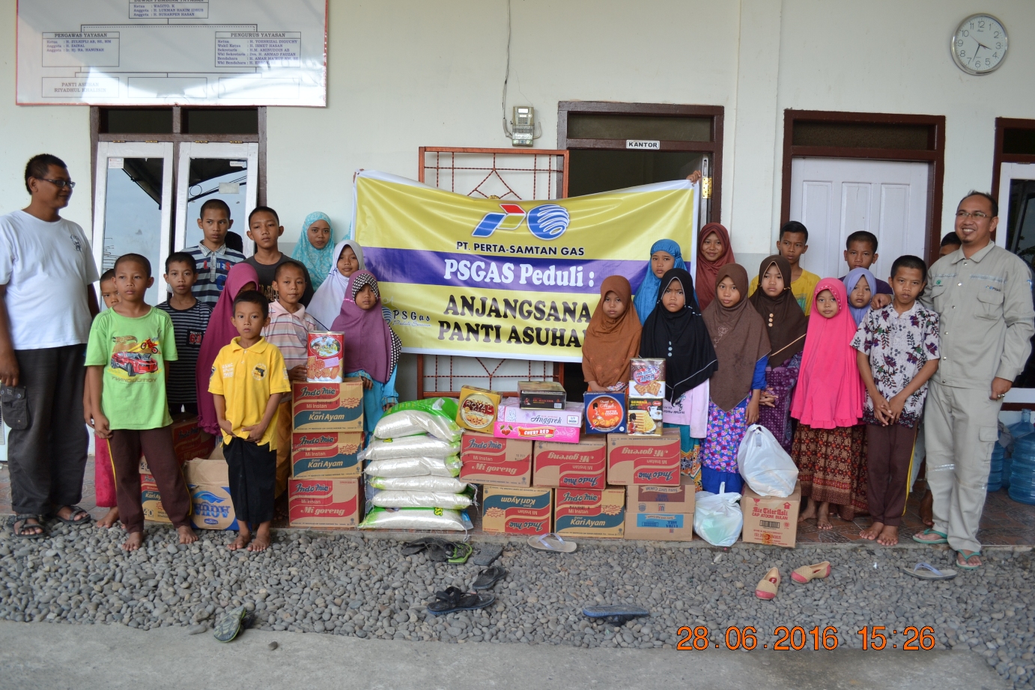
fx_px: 776
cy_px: 345
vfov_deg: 47.9
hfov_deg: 67.4
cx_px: 518
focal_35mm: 27
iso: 180
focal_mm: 18
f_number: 5.6
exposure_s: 1/60
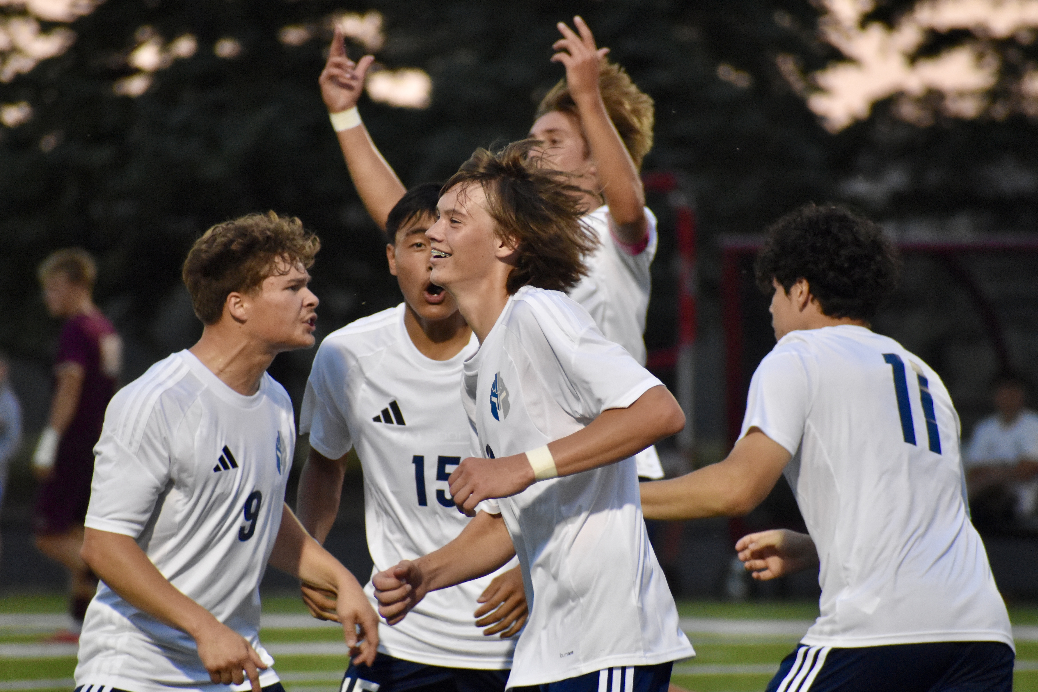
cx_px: 519
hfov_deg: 4.6
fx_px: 12974
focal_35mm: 450
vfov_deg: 3.1
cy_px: 346
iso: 2800
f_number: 6.3
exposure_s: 1/500
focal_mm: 300
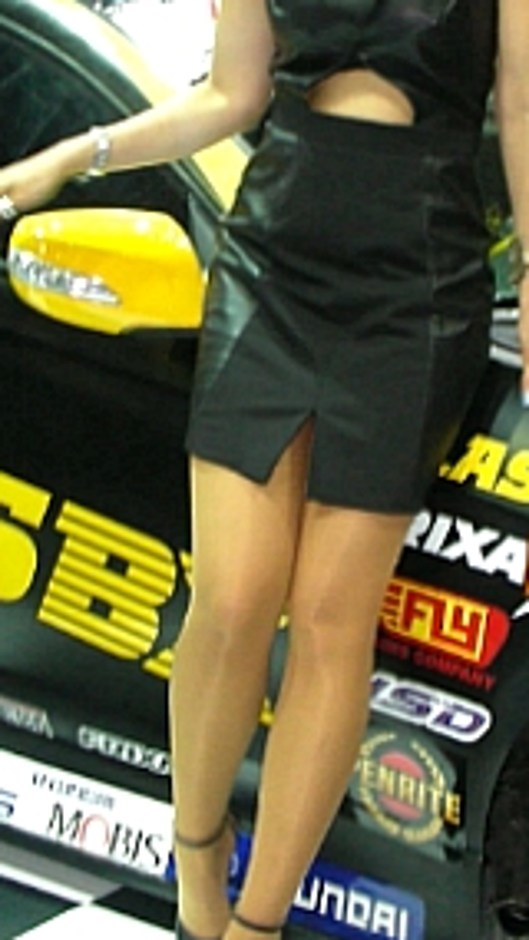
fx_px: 2341
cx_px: 314
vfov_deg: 22.6
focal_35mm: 94
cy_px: 336
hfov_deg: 12.9
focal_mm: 5.8
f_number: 3
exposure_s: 1/30
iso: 127
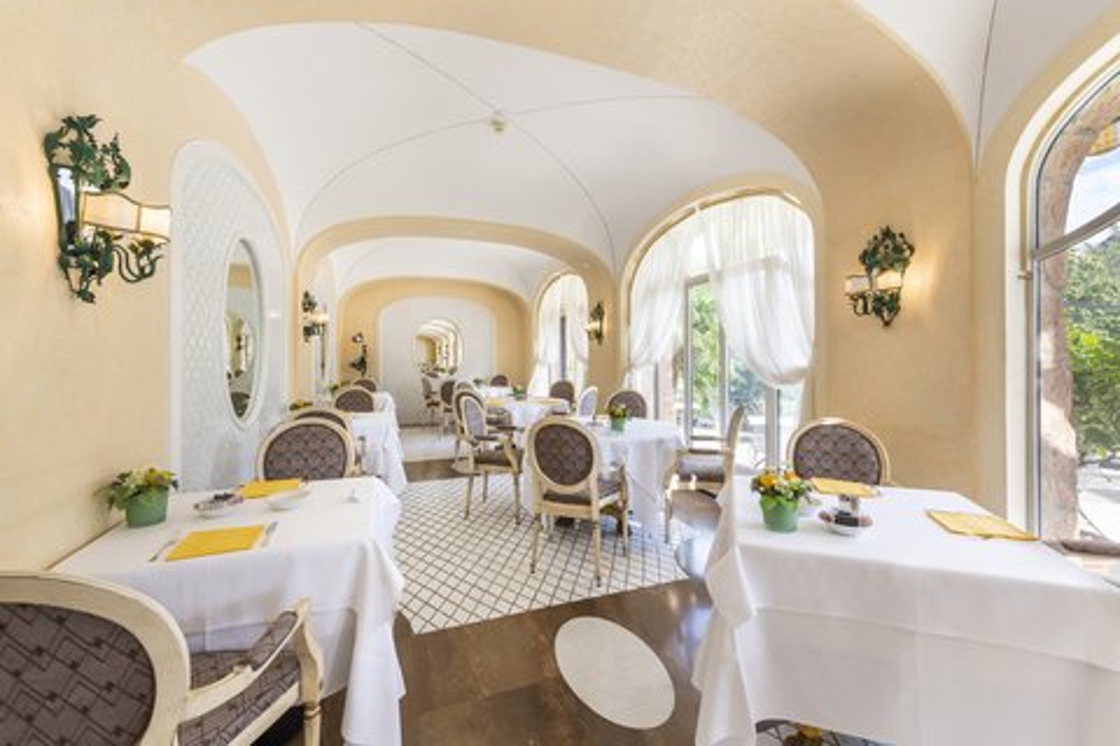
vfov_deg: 81.2
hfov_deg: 104.3
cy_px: 373
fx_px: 436
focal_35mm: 14
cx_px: 560
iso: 100
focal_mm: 14
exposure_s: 1/4
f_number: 11
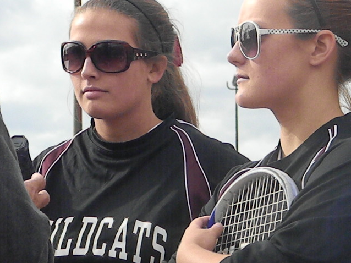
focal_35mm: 167
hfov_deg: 11.8
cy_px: 75
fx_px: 1693
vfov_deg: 8.9
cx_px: 121
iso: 640
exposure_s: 1/390
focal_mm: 19
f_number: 9.4
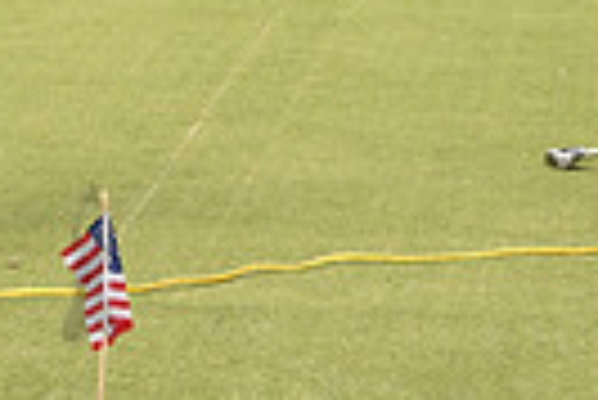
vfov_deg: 5.2
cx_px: -122
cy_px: -222
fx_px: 4373
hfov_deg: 7.8
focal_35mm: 263
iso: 200
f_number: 4
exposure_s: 1/2000
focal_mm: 52
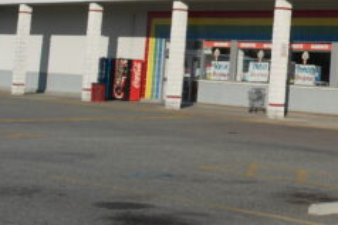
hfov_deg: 19.6
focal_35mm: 97
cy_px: -9
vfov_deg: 13.8
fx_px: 909
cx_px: 420
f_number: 8
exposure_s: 1/400
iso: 100
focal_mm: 20
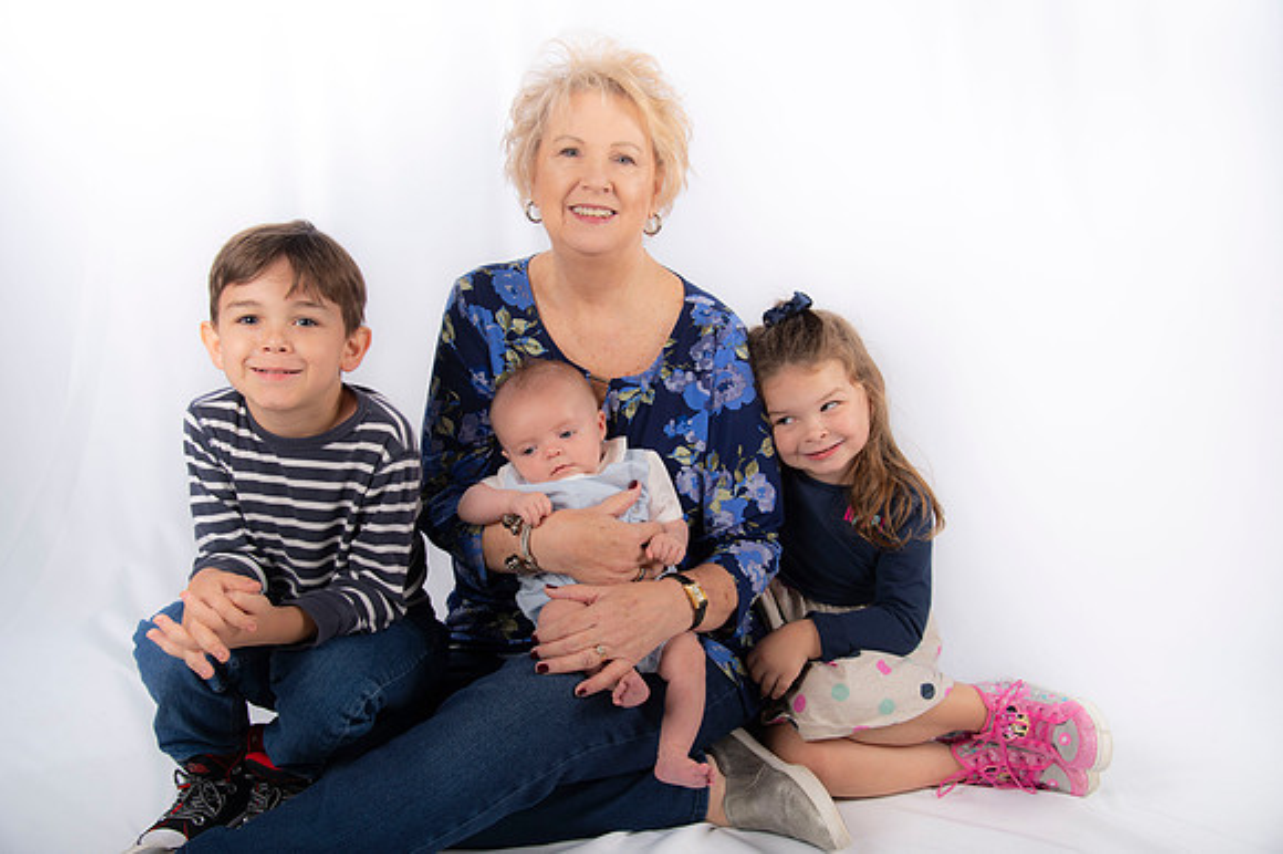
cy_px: 427
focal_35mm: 38
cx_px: 642
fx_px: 1353
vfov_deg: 35.0
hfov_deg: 50.7
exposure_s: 1/200
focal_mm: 38
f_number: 5.6
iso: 100
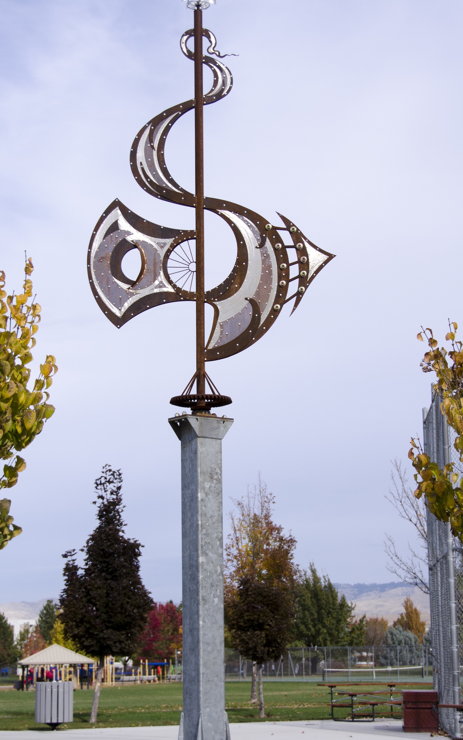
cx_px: 220
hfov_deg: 16.7
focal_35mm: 78
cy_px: 386
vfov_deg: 26.5
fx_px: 1575
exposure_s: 1/2500
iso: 200
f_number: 4.2
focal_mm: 36
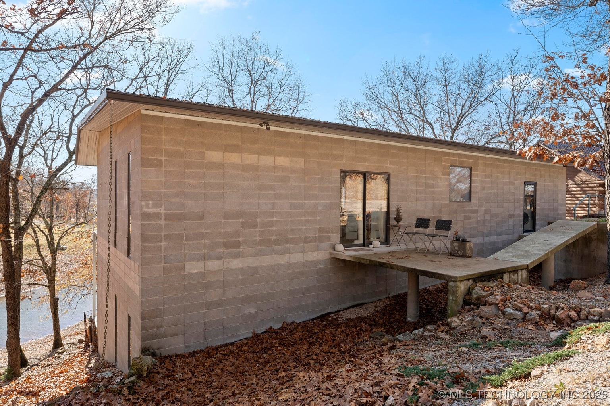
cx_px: 305
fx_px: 357
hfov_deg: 80.9
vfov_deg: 59.3
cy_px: 203
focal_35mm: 21
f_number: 9
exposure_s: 1/50
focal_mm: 21.1
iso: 250
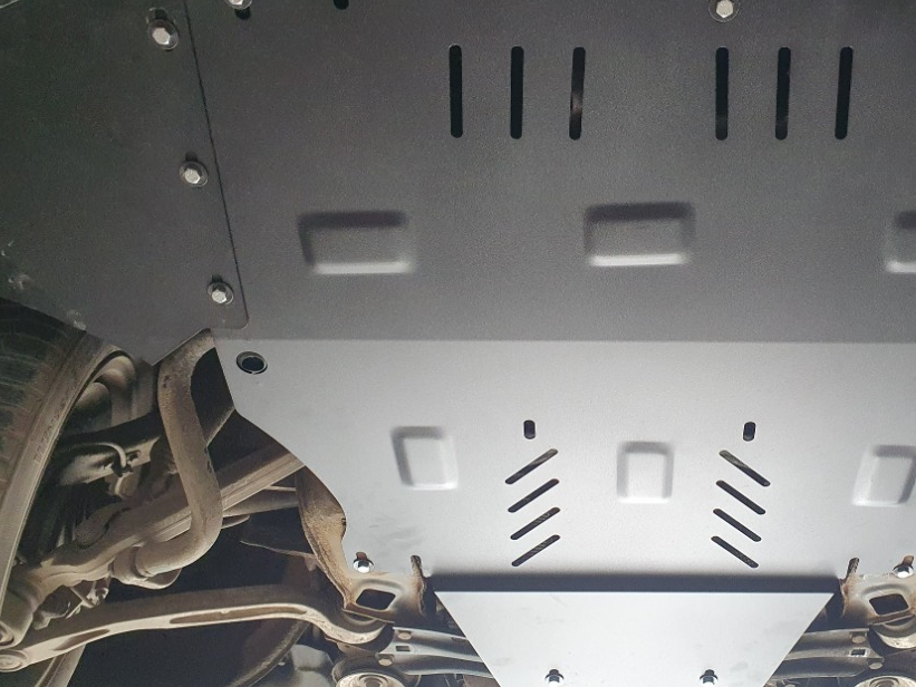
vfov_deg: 37.7
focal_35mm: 38
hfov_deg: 48.2
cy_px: 320
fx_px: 1006
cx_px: 610
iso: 250
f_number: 2.4
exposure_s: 1/100
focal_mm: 4.32
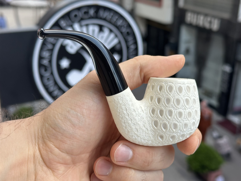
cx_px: 120
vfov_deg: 30.3
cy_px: 90
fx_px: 334
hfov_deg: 39.7
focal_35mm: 48
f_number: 1.78
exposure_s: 1/642
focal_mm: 6.86
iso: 64
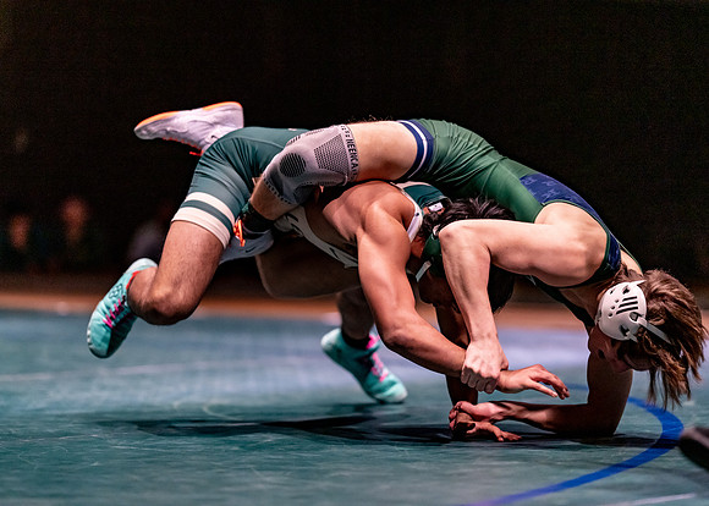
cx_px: 354
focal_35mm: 141
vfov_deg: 10.2
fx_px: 2848
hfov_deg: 14.2
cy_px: 253
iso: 2000
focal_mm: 135
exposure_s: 1/800
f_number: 1.8
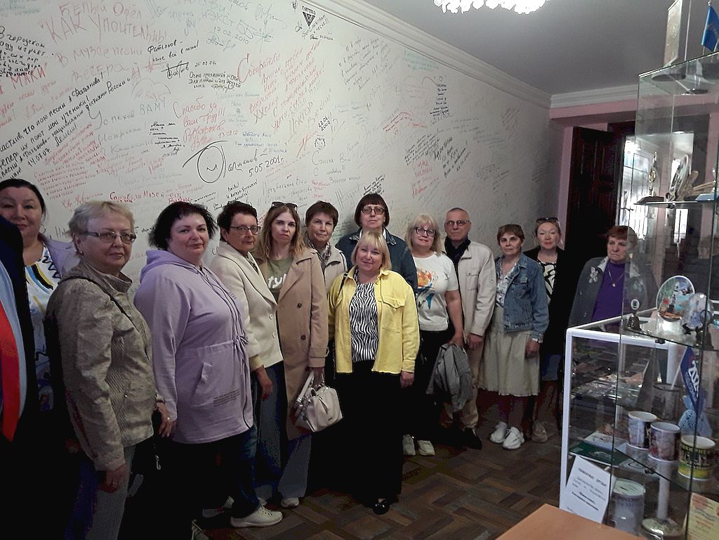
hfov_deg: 65.3
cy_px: 270
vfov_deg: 51.4
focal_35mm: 27
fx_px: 561
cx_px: 360
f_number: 1.9
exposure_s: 1/33
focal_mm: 2.91
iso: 100
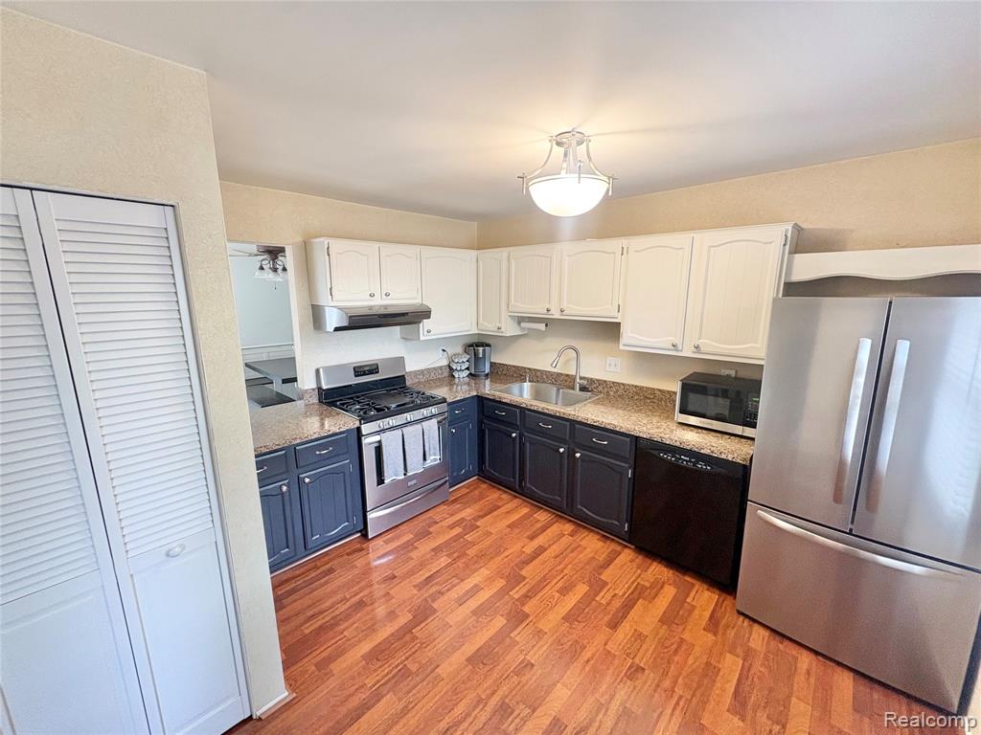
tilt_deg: -10.5
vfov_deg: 85.7
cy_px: 368
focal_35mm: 14
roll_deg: +0.3
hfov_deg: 102.1
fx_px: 397
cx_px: 490
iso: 200
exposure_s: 1/60
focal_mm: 2.22
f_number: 2.2
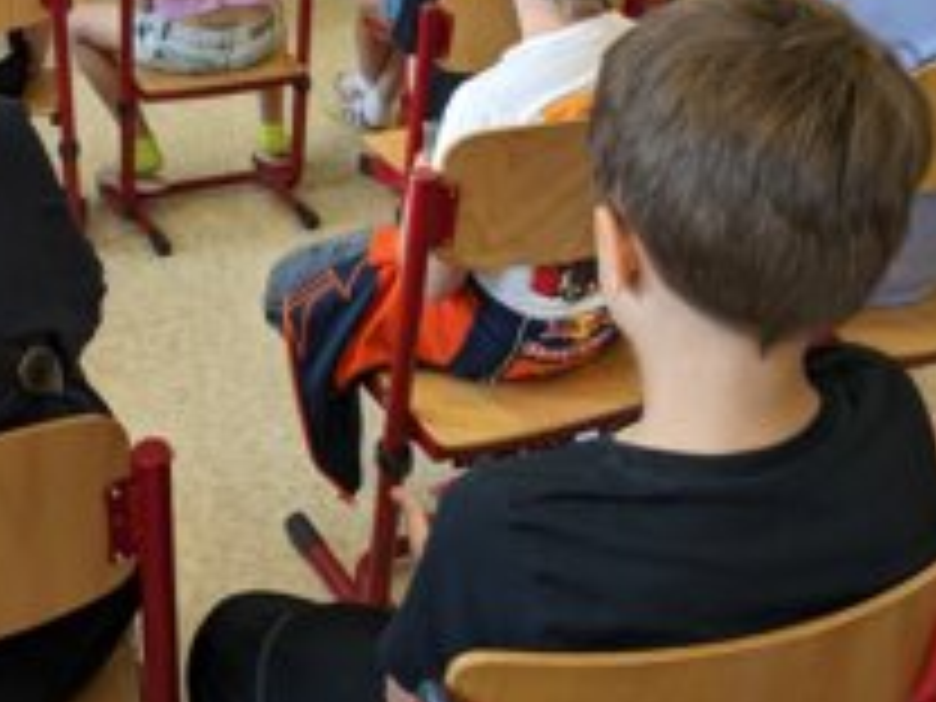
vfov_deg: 26.9
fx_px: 1406
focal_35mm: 52
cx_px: 292
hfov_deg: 36.3
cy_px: 45
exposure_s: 1/99.9
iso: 83
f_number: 1.73
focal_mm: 4.38
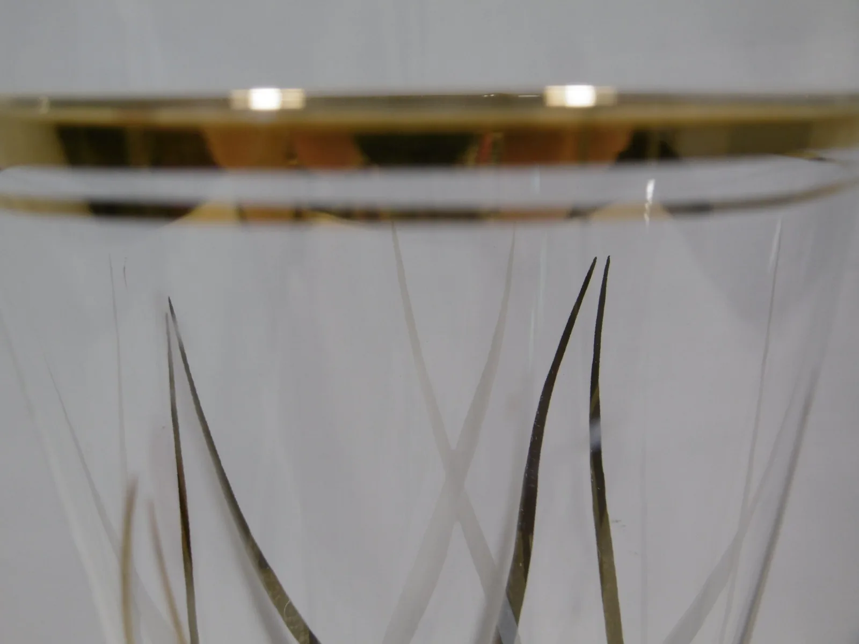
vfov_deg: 37.7
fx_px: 943
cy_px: 322
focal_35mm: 38
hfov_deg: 49.0
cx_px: 430
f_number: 3.7
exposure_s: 1/30
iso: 100
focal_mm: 6.8
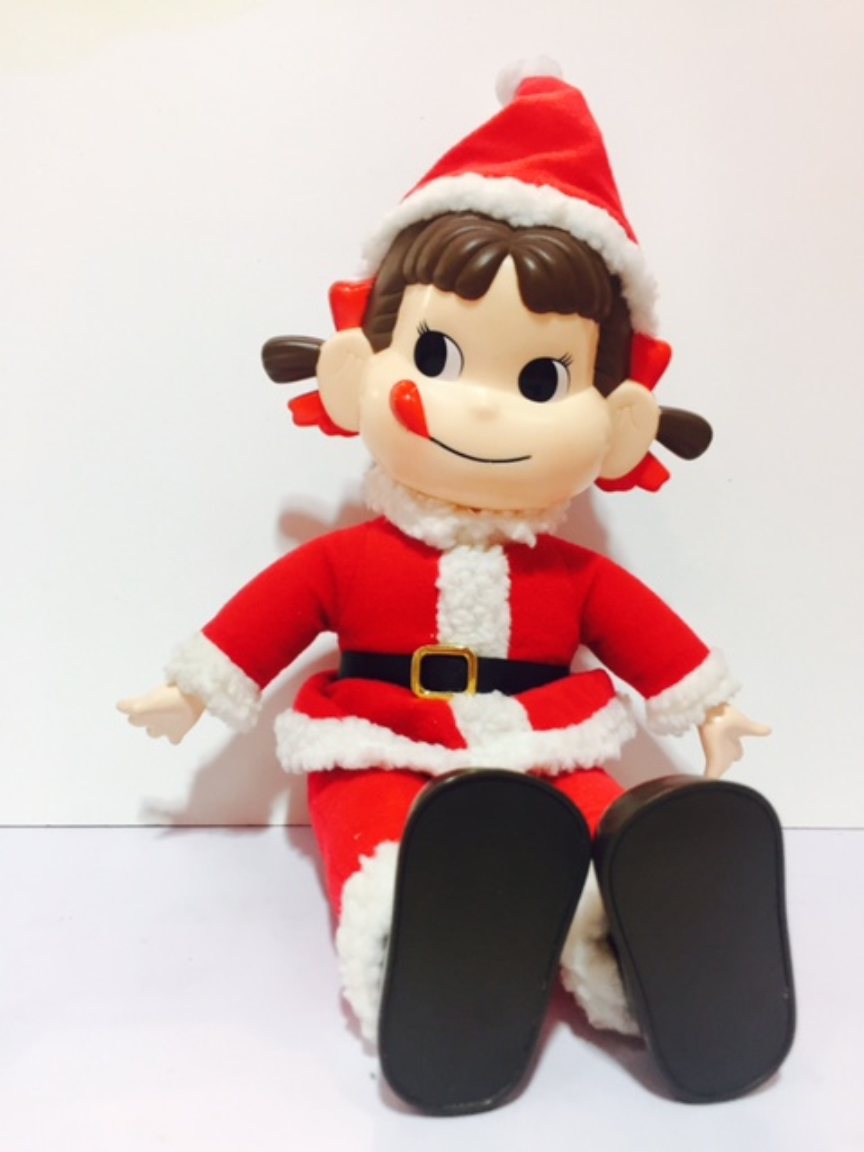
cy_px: 576
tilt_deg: -1.1
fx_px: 965
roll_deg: -2.9
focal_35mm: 29
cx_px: 432
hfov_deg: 48.2
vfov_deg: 61.7
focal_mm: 4.15
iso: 100
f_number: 2.2
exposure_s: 1/33
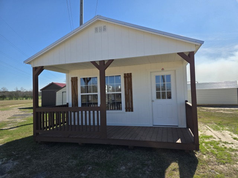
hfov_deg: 73.9
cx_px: 119
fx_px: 158
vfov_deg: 58.9
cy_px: 89
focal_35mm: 23
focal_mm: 6.3
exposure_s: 1/7333
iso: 80
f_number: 1.7
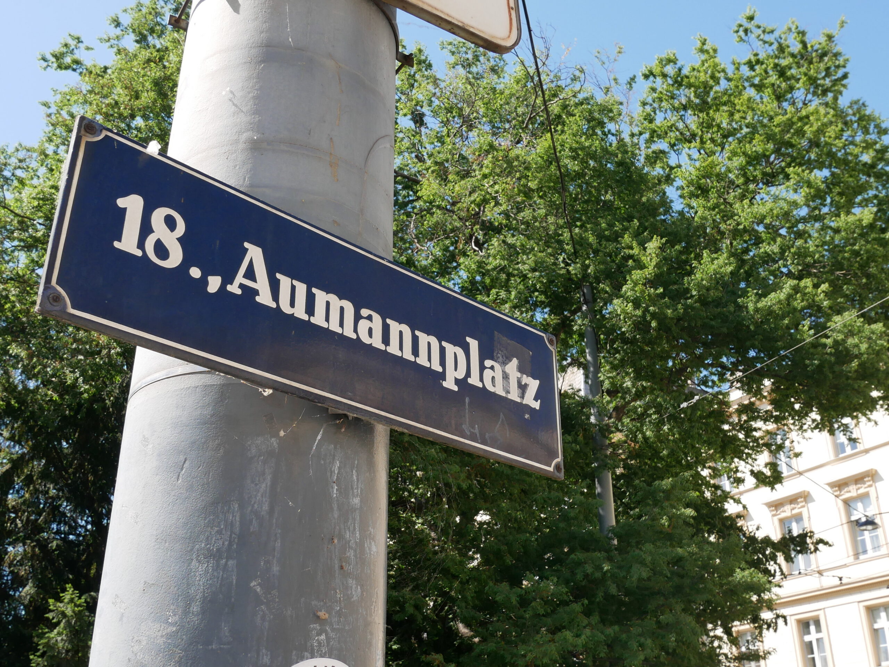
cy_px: 334
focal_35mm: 34
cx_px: 444
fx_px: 873
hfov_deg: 54.0
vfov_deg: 41.8
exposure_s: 1/320
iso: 200
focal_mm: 12
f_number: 5.6
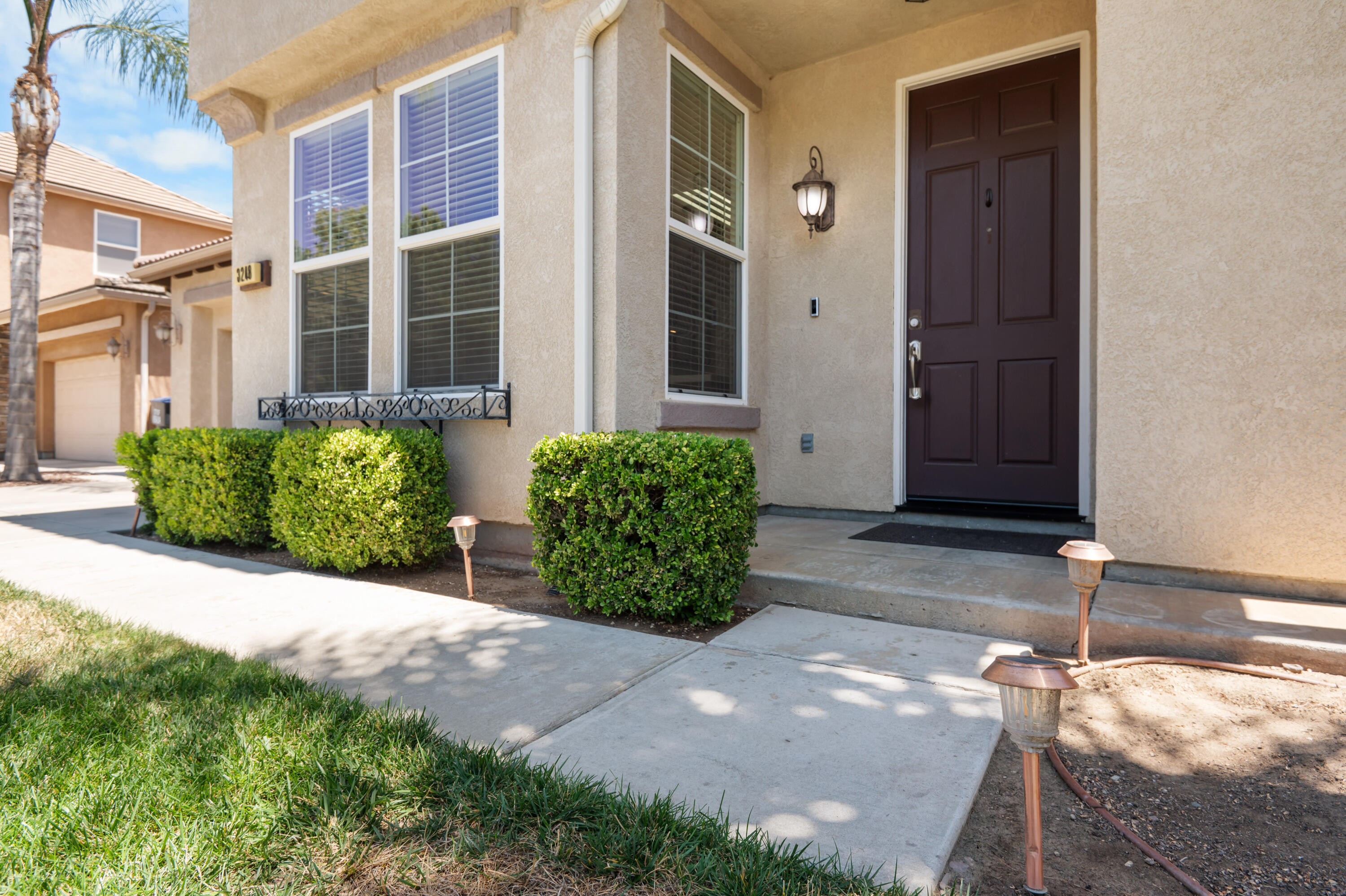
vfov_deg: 64.5
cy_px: 448
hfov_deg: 86.9
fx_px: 710
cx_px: 673
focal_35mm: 19
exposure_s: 1/250
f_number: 5.6
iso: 125
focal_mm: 19
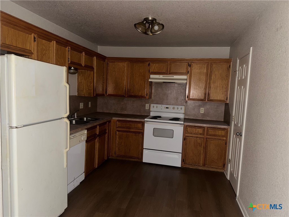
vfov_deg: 56.8
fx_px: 200
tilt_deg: -5.6
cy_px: 108
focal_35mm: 24
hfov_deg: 71.6
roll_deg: -3.4
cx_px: 144
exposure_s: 1/16
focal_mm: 6.76
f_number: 1.78
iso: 100
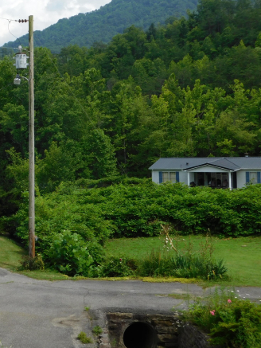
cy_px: 157
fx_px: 613
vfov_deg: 31.7
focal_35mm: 61
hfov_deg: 23.1
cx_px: 3
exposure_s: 1/1000
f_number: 3.6
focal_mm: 7.1
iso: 125
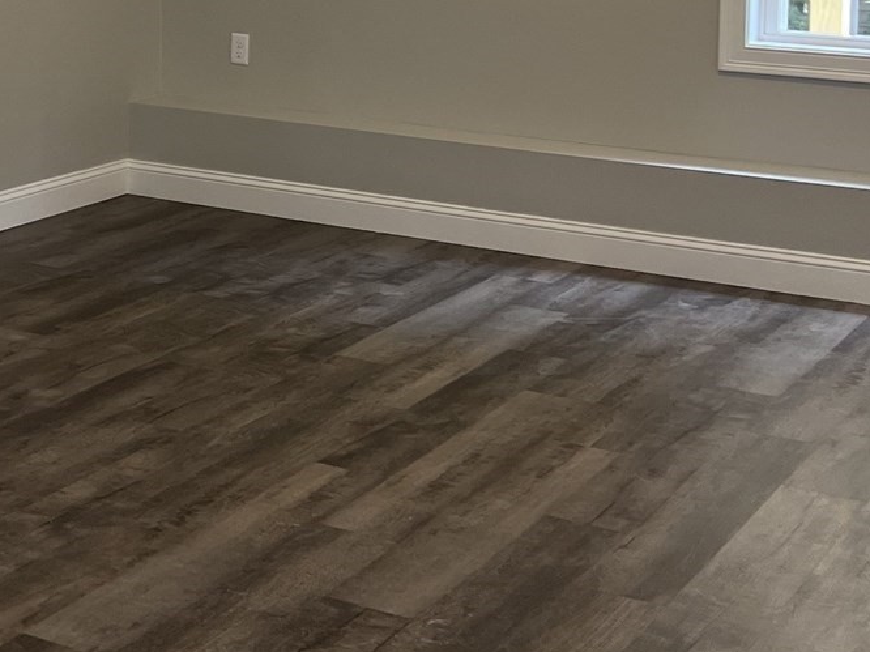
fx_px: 2010
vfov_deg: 17.7
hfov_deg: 23.6
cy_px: -94
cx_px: 39
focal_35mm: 80
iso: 80
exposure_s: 1/60
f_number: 1.5
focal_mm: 5.7
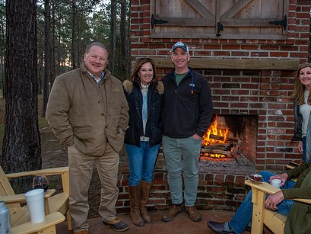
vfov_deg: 46.8
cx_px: 210
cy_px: 109
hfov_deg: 58.5
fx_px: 270
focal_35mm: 30
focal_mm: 22
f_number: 2.8
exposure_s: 1/40
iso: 400
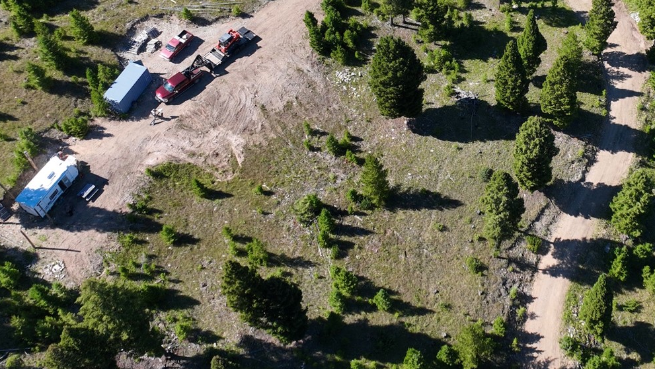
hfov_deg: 37.4
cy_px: 104
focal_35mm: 54
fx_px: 938
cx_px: 500
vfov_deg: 22.1
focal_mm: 12.29
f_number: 2.8
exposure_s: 1/200
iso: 100
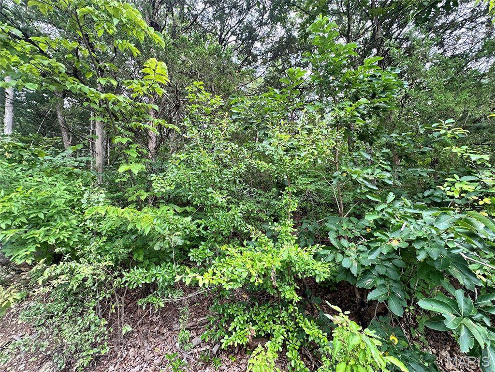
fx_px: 200
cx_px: 248
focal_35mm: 14
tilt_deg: +9.9
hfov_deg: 102.1
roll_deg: +3.0
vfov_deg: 85.7
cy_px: 186
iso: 80
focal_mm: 2.22
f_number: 2.2
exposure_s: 1/99
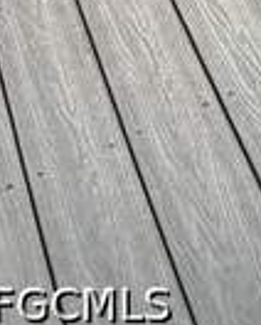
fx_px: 1185
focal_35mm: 123
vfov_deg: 12.4
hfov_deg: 11.1
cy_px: -448
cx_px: 569
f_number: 1.5
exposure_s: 1/10309
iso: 50
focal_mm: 5.7
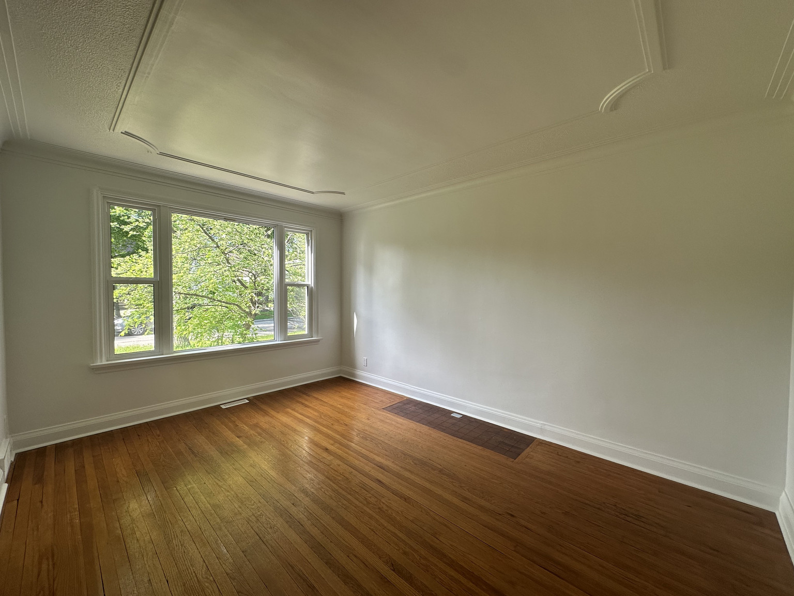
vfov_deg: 85.7
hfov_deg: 102.1
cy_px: 298
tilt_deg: -1.0
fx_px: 321
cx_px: 397
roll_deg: -0.9
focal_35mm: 14
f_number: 2.2
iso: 50
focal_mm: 2.22
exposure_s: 1/99
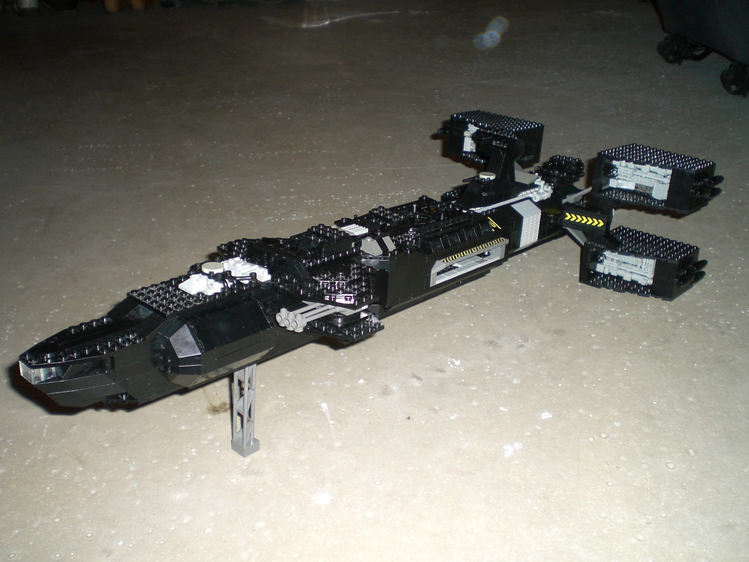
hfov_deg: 49.0
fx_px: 822
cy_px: 281
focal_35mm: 38
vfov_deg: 37.7
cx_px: 374
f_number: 3.1
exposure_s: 1/60
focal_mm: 6.3
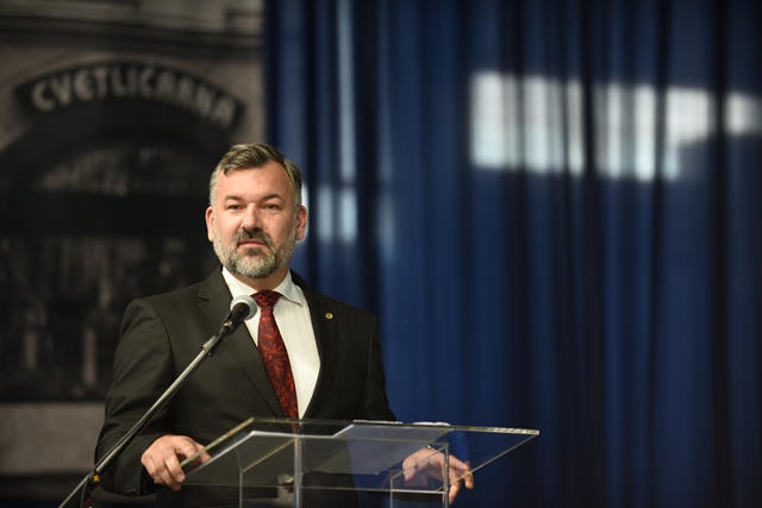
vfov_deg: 6.9
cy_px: 254
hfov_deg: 10.3
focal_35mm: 200
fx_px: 4234
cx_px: 381
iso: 800
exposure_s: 1/40
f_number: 2.8
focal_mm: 200
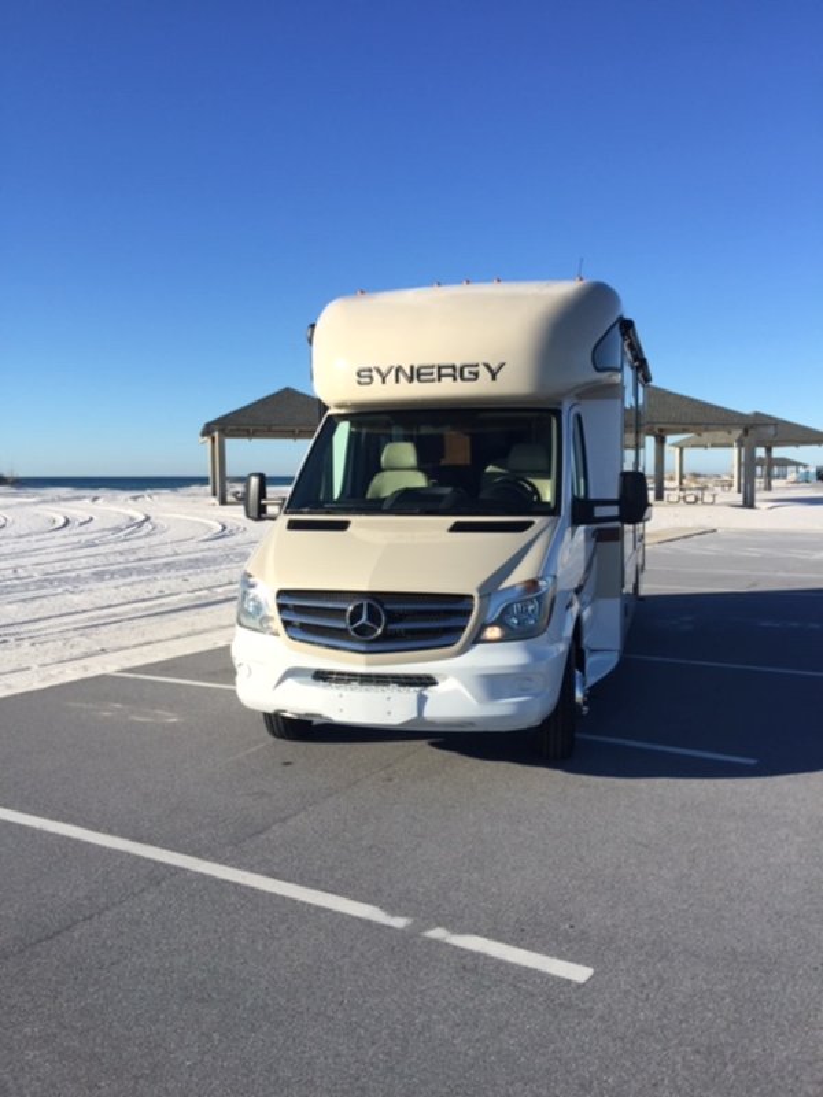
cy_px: 548
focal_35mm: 29
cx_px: 412
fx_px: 919
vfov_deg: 61.7
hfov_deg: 48.2
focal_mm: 4.15
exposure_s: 1/1980
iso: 32
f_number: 2.2
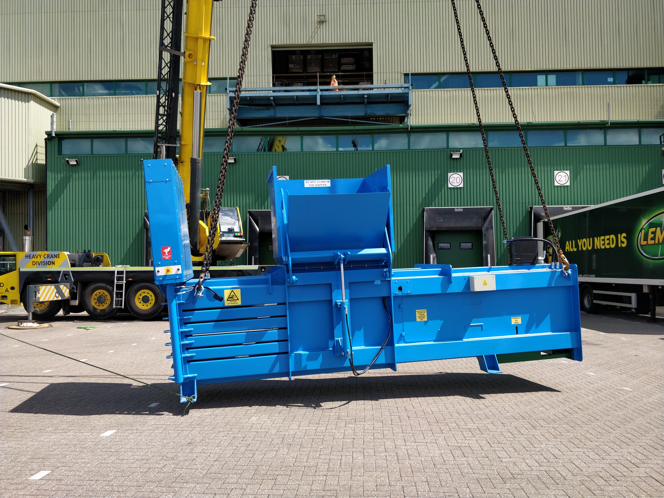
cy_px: 249
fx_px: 460
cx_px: 332
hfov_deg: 71.6
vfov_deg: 56.8
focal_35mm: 24
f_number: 1.7
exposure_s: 1/1152
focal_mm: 4.1
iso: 125
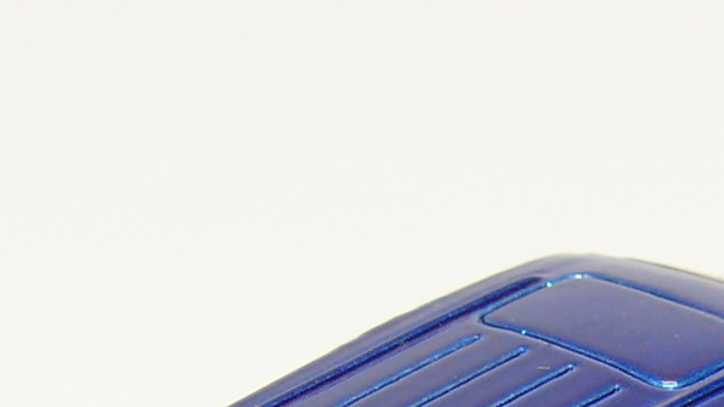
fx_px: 5893
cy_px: 606
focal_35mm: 307
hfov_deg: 7.0
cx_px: 694
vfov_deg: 3.9
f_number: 4
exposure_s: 1/30
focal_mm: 13.7
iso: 100
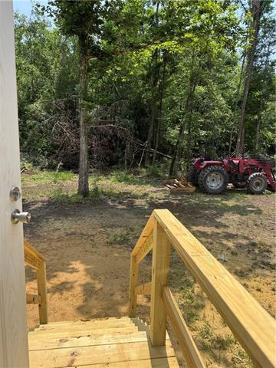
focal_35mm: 24
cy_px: 184
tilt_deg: -9.9
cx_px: 138
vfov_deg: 71.6
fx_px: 255
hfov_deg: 56.8
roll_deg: -0.2
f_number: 1.78
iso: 80
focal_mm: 6.76
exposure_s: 1/2252
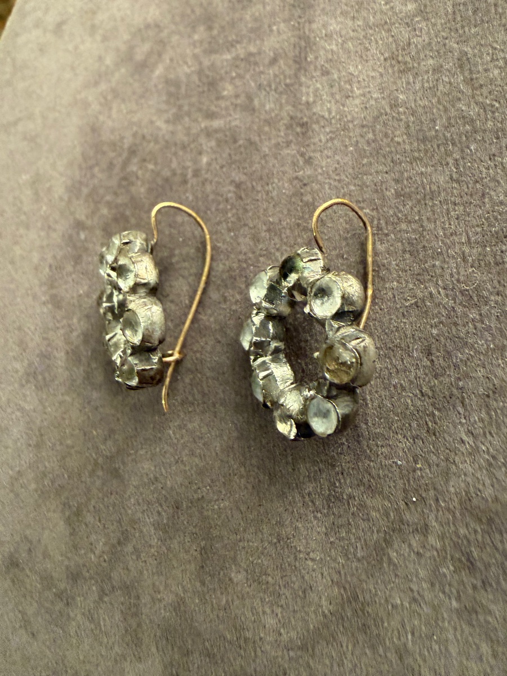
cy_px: 338
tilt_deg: -51.0
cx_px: 254
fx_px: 508
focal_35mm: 26
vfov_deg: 67.3
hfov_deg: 53.1
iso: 640
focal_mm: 2.22
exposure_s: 1/50
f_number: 2.2
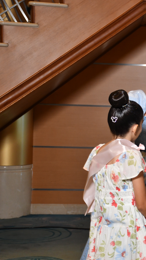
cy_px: 129
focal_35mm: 100
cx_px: 193
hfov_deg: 11.8
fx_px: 688
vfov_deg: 21.4
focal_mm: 42
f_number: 5.6
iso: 640
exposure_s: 1/60
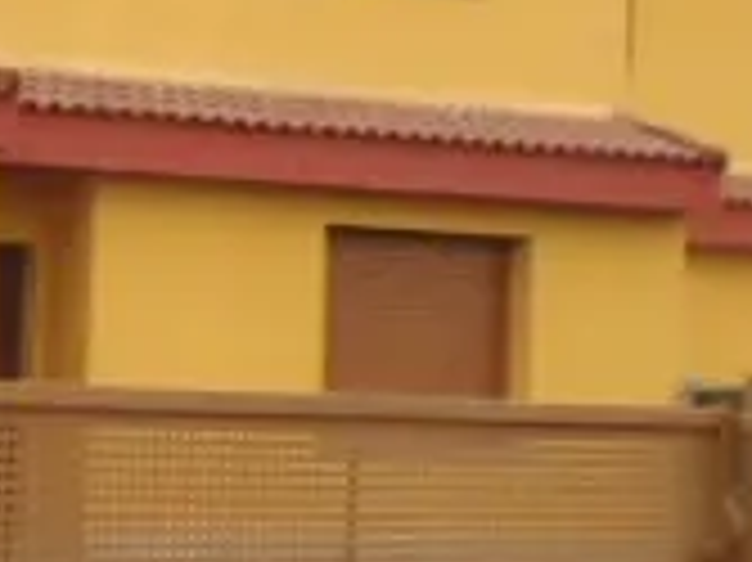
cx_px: -198
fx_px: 2583
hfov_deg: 15.8
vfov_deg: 12.4
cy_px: 157
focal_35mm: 119
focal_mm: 5.6
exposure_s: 1/50
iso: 80
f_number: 3
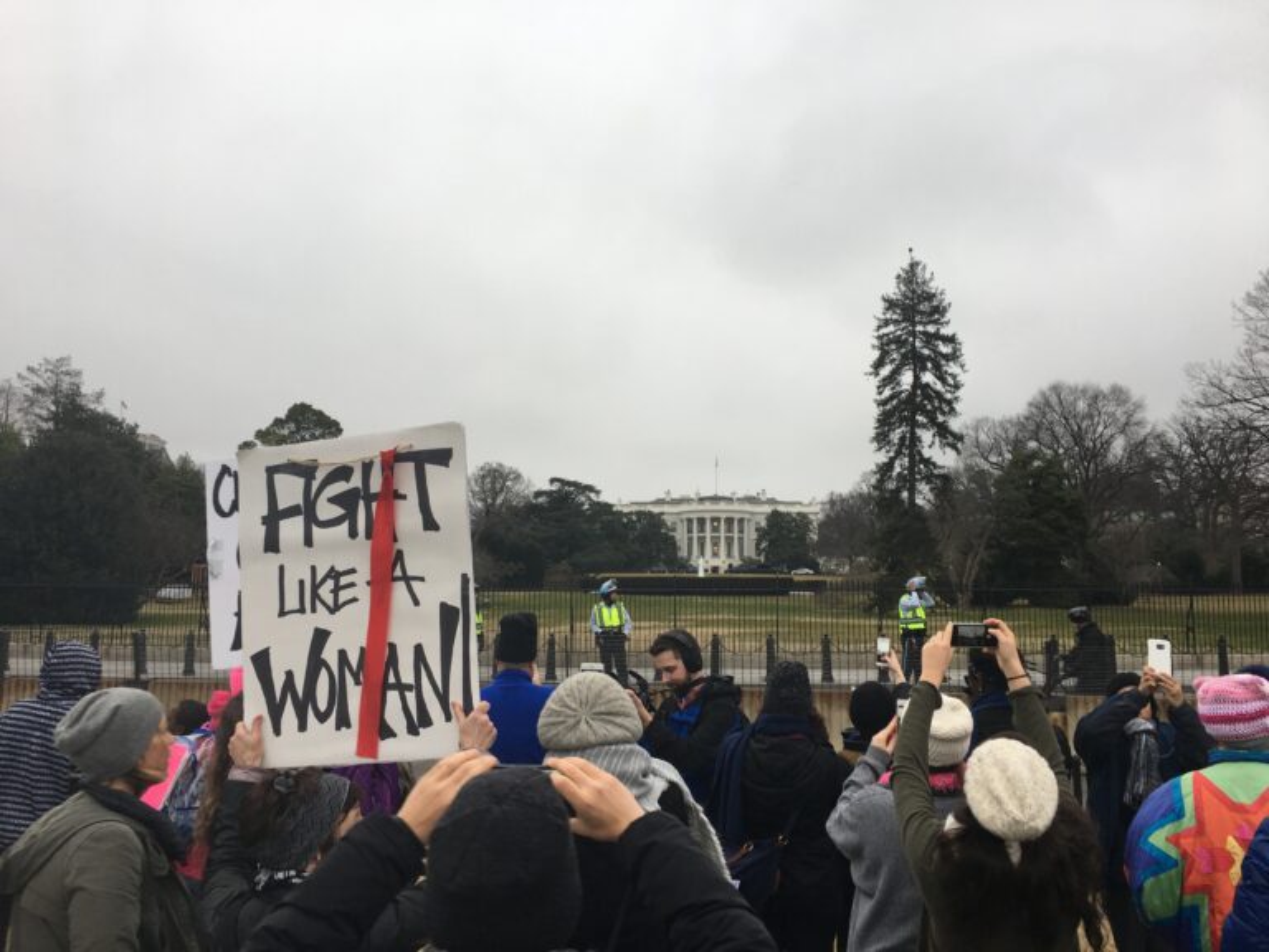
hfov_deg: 61.7
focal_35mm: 29
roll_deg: +0.1
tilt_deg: +6.8
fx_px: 1063
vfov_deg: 48.2
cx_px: 634
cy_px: 476
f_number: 2.2
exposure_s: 1/60
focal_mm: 4.15
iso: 25
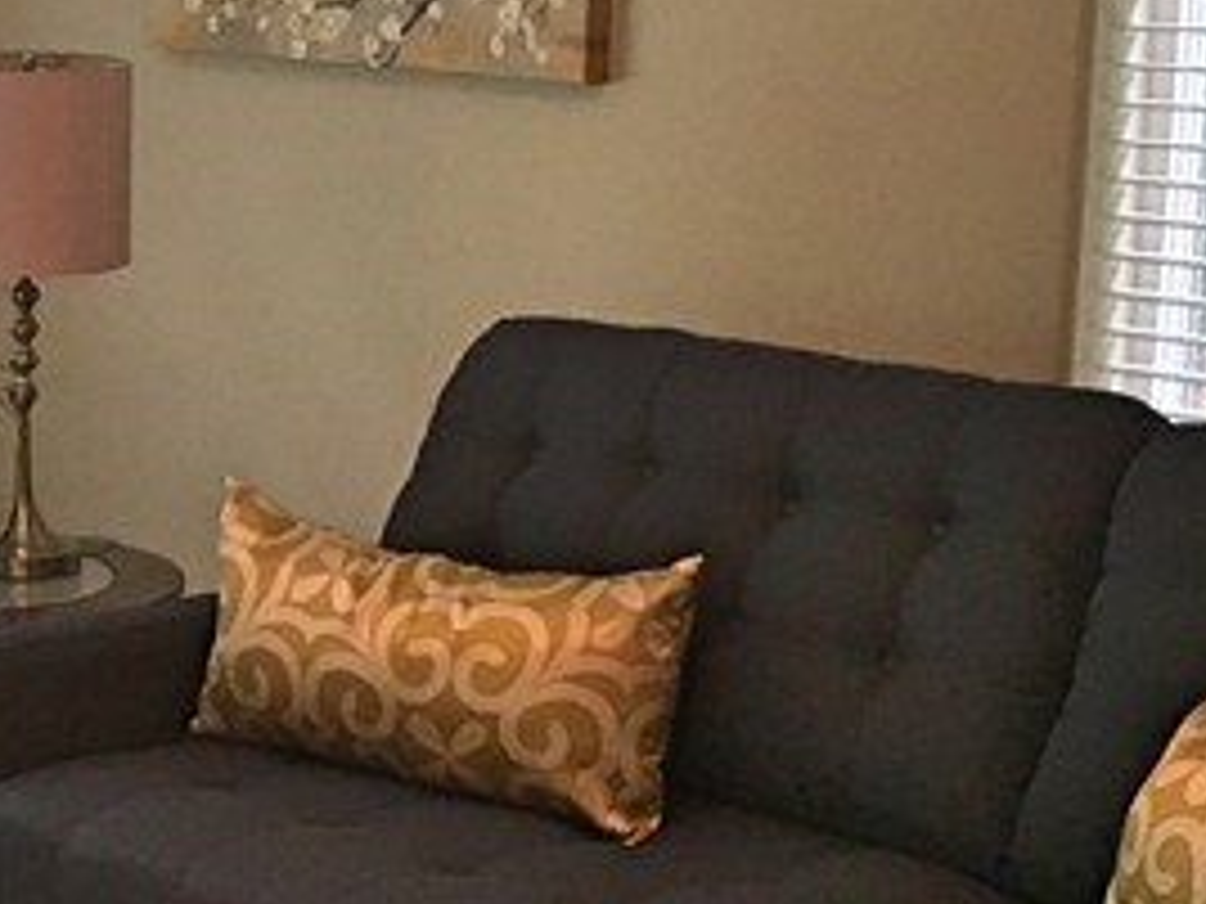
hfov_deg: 17.3
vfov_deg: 13.3
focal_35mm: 111
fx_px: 3867
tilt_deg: -11.5
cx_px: -45
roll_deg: -0.6
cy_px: 621
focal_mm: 4.15
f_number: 2.2
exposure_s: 1/15
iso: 64
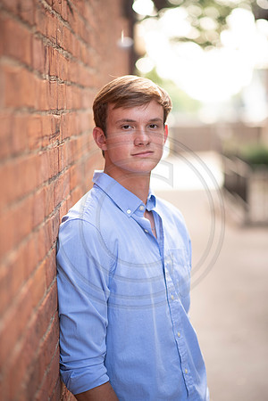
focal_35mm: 85
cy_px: 200
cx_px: 134
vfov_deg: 23.9
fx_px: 949
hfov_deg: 16.1
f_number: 1.8
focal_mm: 85
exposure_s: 1/125
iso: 100
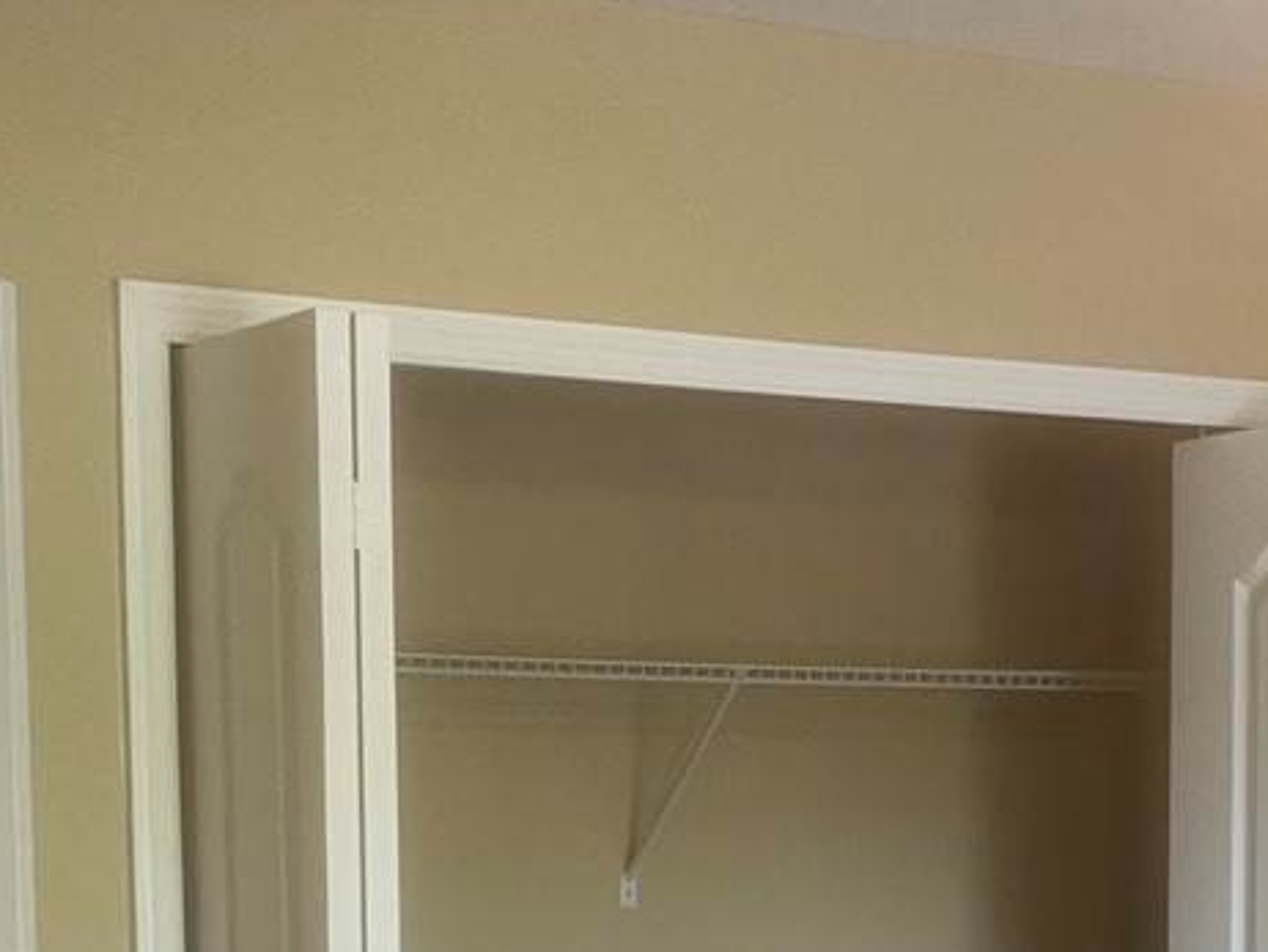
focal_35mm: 90
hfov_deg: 21.7
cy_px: 1141
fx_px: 3298
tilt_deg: -6.1
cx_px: 730
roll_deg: +0.4
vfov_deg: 15.8
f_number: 1.5
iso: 125
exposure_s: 1/60
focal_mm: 5.7
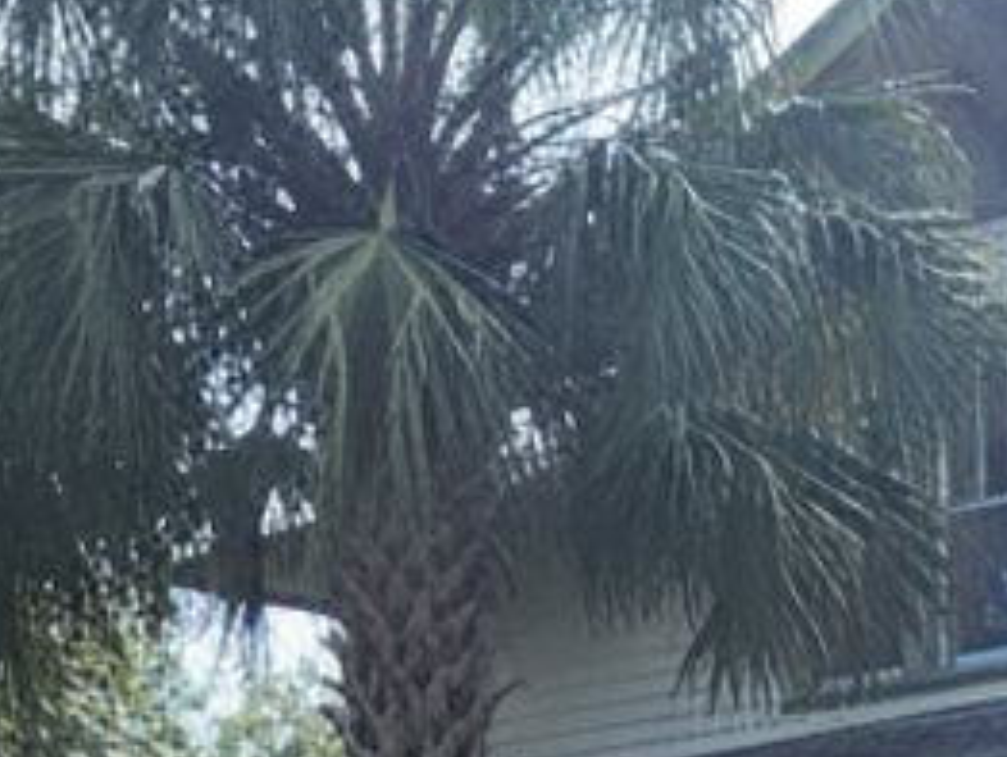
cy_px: 1645
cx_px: 1172
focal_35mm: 119
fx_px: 3465
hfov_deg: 16.0
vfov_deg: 11.0
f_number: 1.5
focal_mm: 5.7
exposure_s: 1/254
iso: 1292
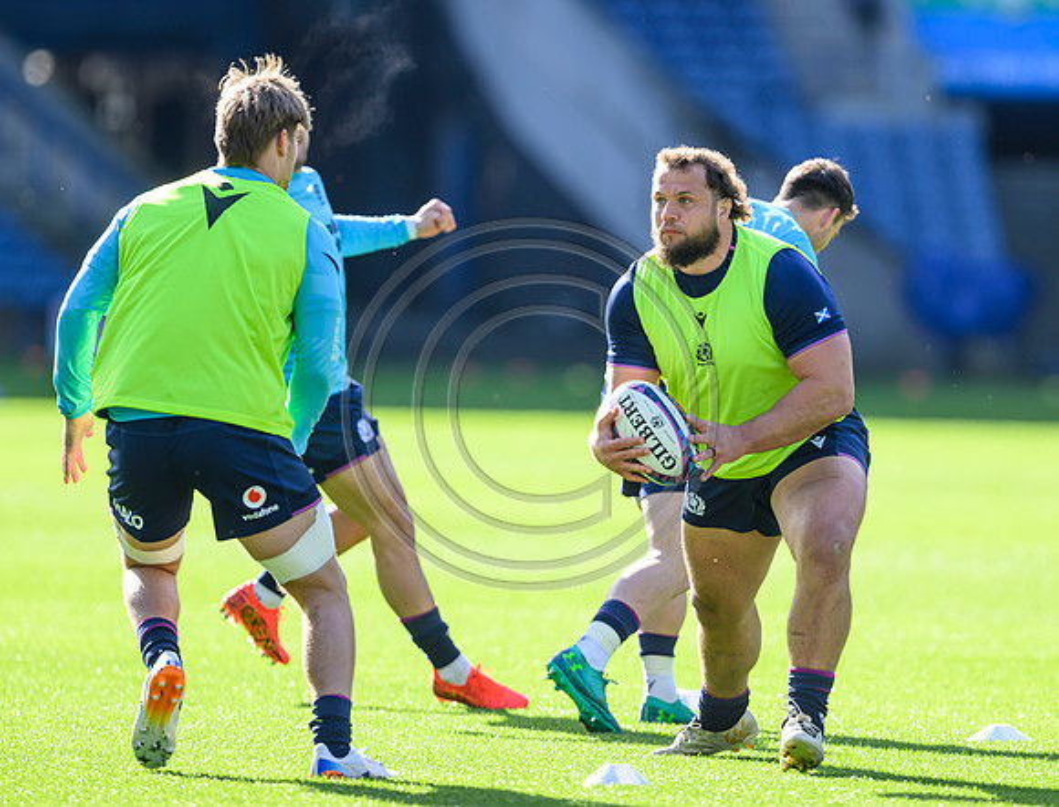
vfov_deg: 2.9
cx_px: 703
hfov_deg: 3.8
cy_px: 338
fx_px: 15872
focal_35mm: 516
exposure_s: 1/1600
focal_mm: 400
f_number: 3.5
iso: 500
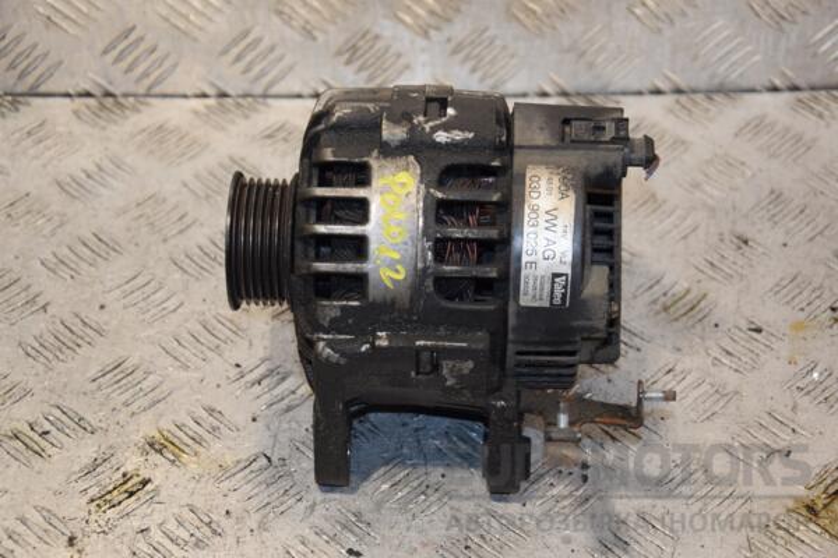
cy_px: 279
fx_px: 2025
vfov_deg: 15.7
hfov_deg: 23.4
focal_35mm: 87
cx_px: 419
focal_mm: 58
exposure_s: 1/160
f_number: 5
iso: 800
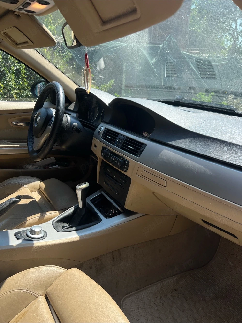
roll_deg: -0.2
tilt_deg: -18.1
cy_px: 162
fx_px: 242
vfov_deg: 67.3
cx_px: 121
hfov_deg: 53.0
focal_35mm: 26
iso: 50
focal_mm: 5.7
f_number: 1.5
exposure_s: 1/2208
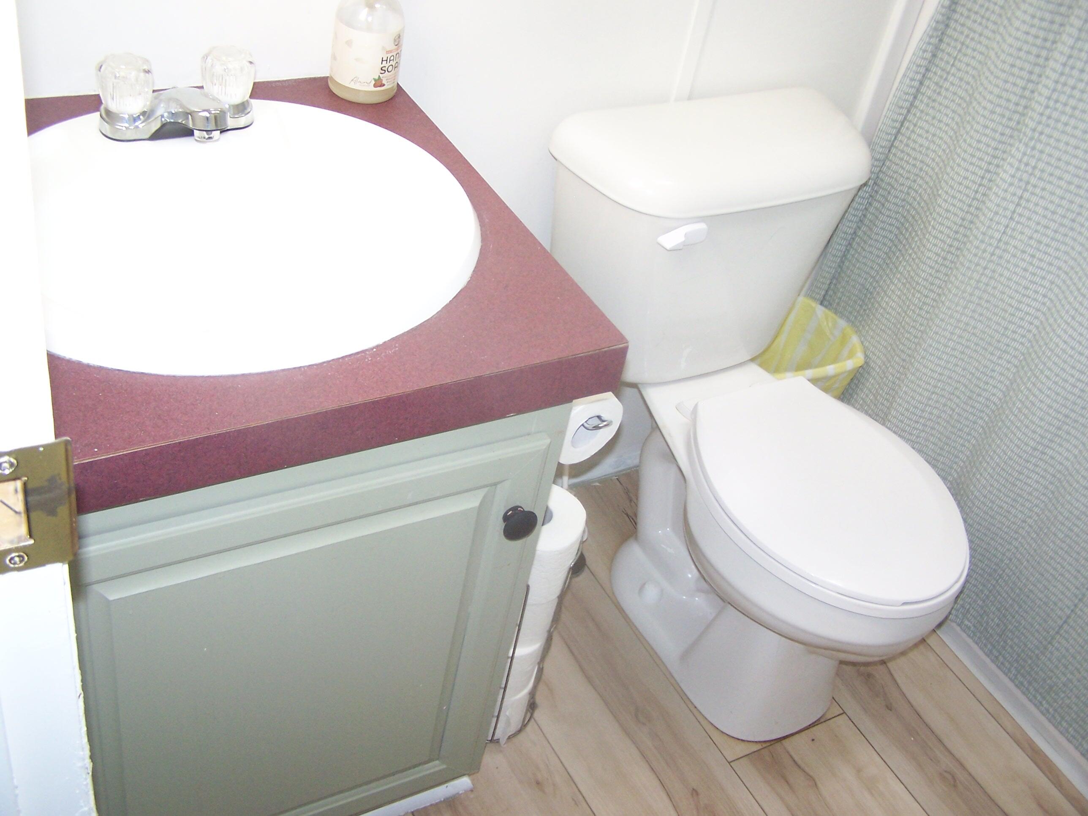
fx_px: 1194
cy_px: 408
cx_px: 544
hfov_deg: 49.0
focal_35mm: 38
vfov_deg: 37.7
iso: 140
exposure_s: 1/60
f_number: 2.8
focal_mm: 6.3
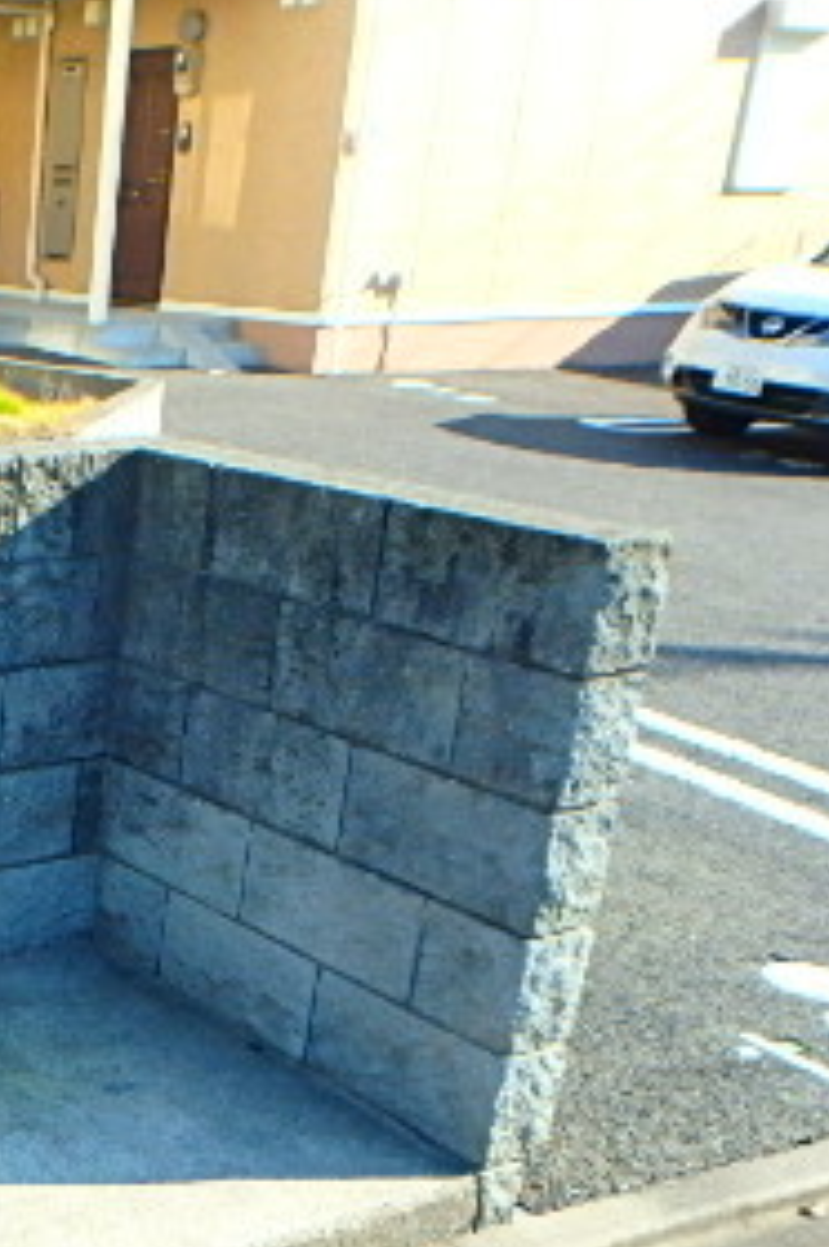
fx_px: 1731
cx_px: -365
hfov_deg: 22.7
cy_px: 926
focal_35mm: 50
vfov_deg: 38.7
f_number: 3.5
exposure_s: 1/250
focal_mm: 3.7
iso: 125
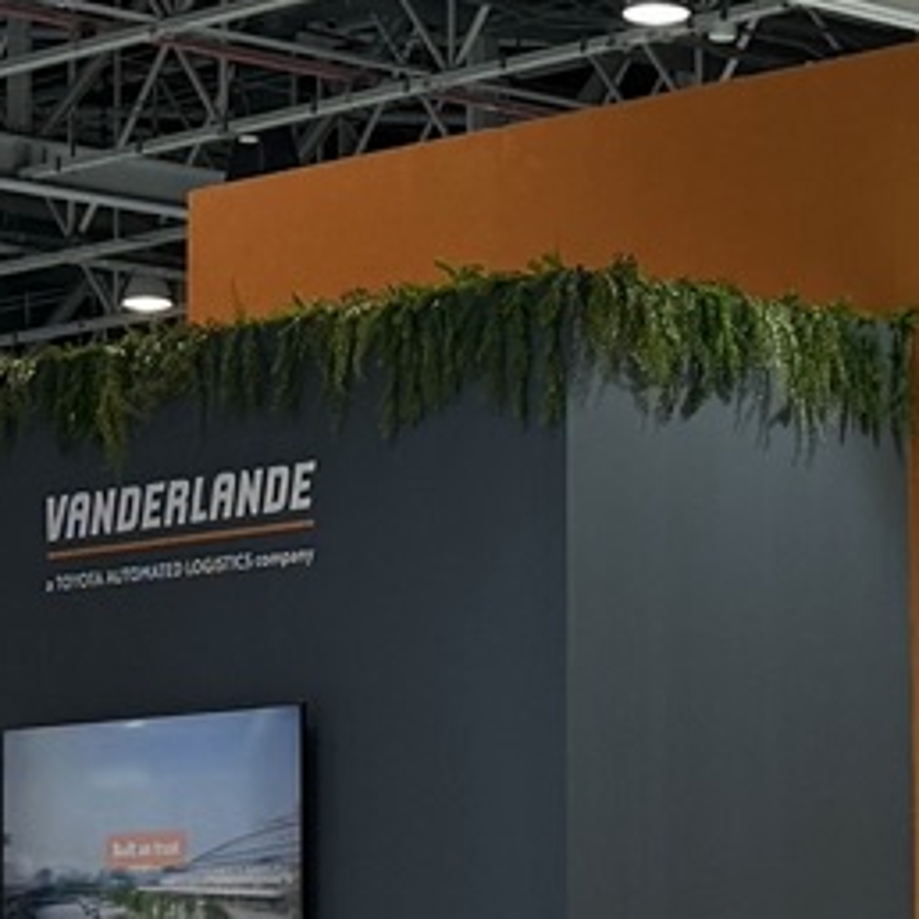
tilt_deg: +8.1
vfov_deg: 11.1
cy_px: 381
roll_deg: -0.1
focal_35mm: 158
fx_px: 4746
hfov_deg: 11.1
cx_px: 606
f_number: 1.78
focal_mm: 6.76
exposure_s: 1/100
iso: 100
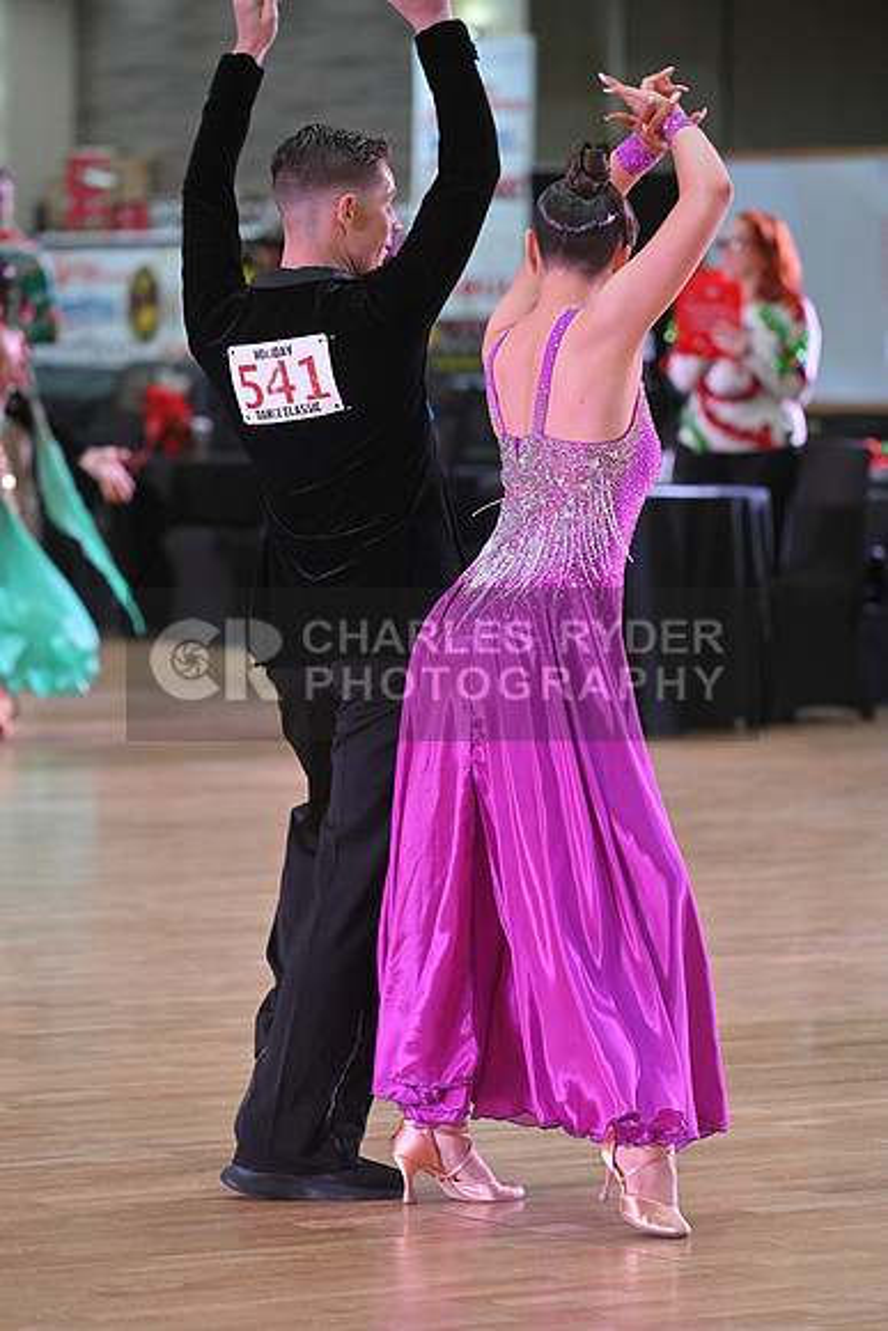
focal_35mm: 185
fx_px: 6840
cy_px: 666
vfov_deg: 11.1
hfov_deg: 7.4
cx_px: 444
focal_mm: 185
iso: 3200
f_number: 5
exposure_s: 1/400
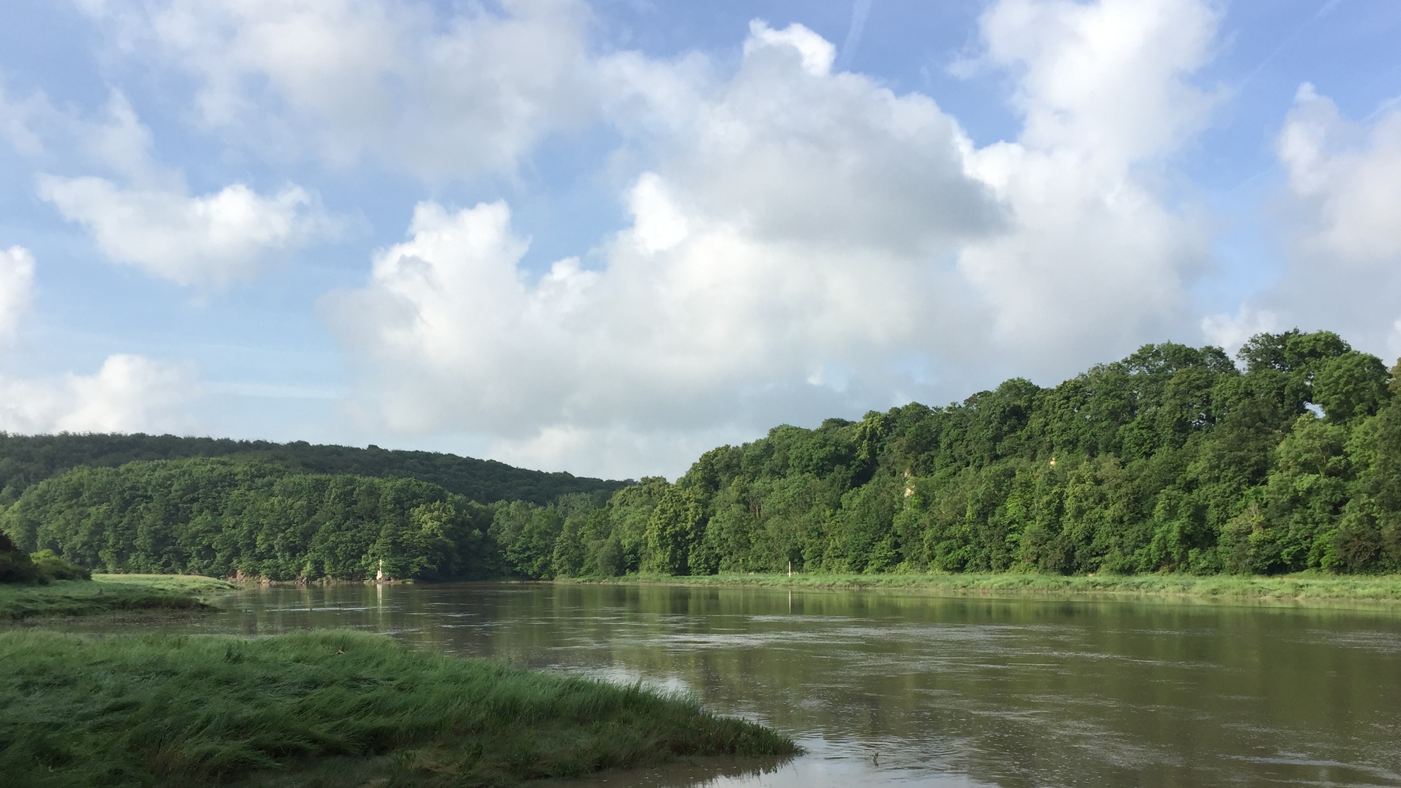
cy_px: 554
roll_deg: -0.4
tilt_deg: +0.0
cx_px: 713
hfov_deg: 55.3
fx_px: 1337
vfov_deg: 32.4
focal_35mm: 36
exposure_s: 1/1236
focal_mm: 4.15
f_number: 2.2
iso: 32
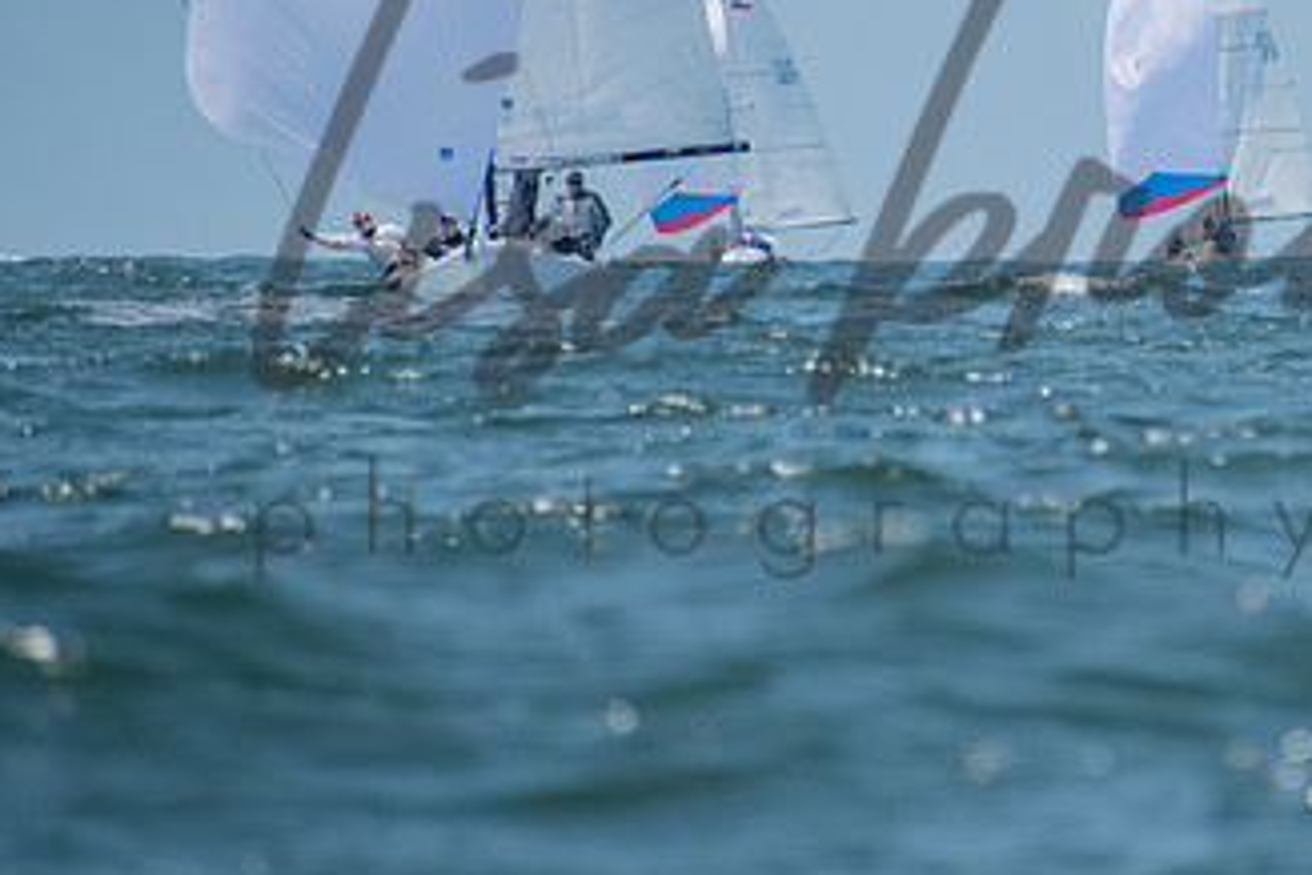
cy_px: 218
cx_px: 1173
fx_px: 30174
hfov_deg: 2.5
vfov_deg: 1.7
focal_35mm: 828
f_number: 8
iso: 400
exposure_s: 1/1250
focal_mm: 300
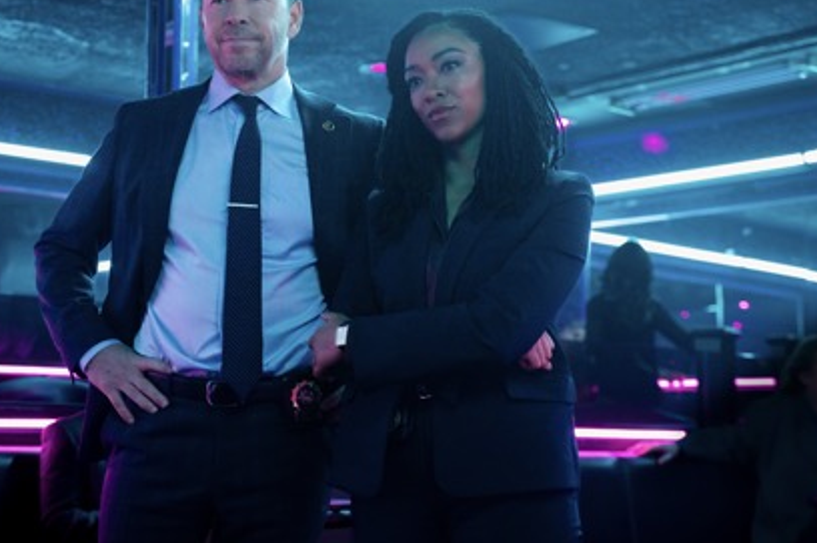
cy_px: 236
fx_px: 1360
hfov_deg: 33.4
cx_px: 342
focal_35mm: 60
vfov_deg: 22.6
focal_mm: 49
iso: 8000
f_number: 3.2
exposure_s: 1/160
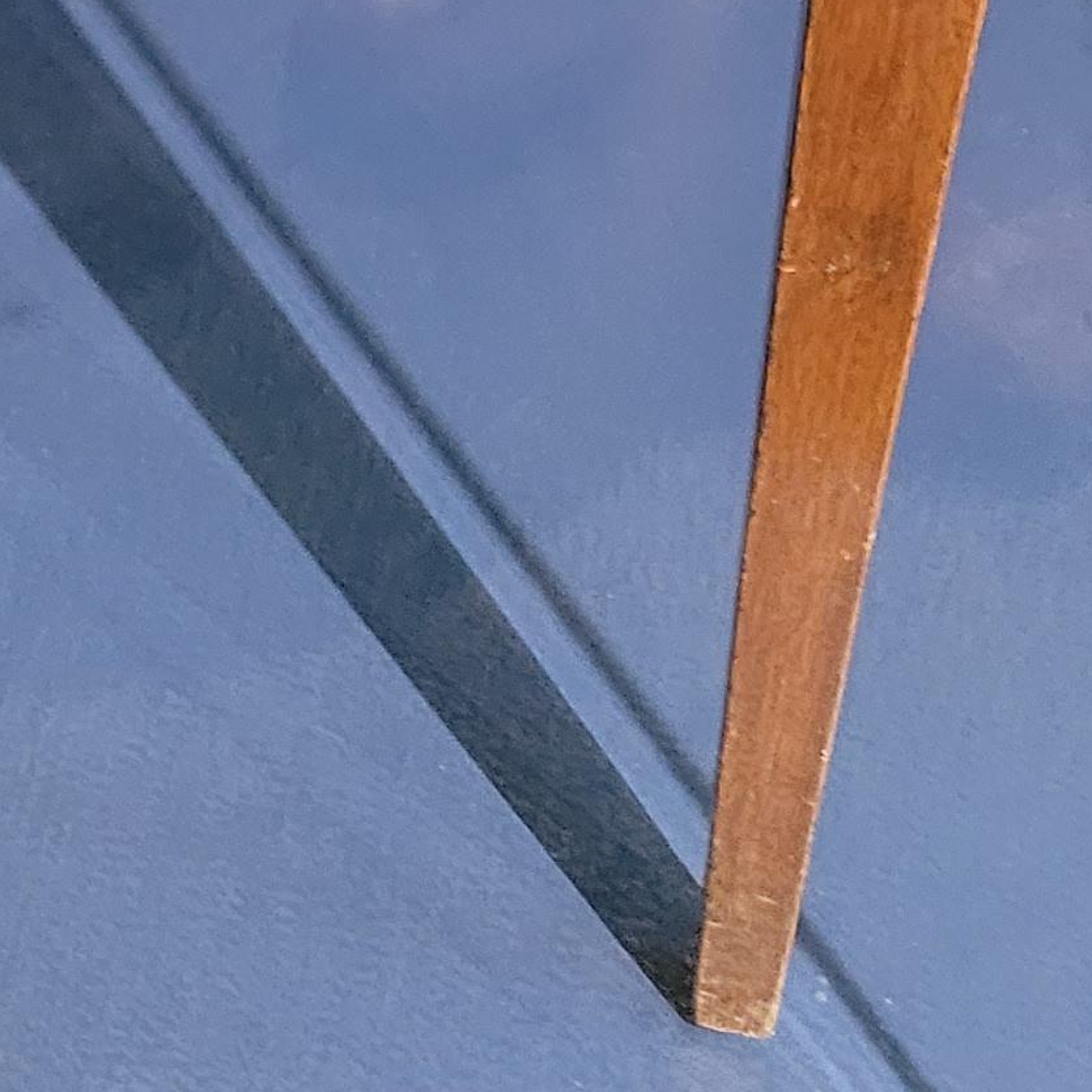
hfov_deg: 14.7
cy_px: -526
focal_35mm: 111
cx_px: -524
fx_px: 3962
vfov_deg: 14.7
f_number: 1.8
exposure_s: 1/24
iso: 1000
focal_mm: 5.4
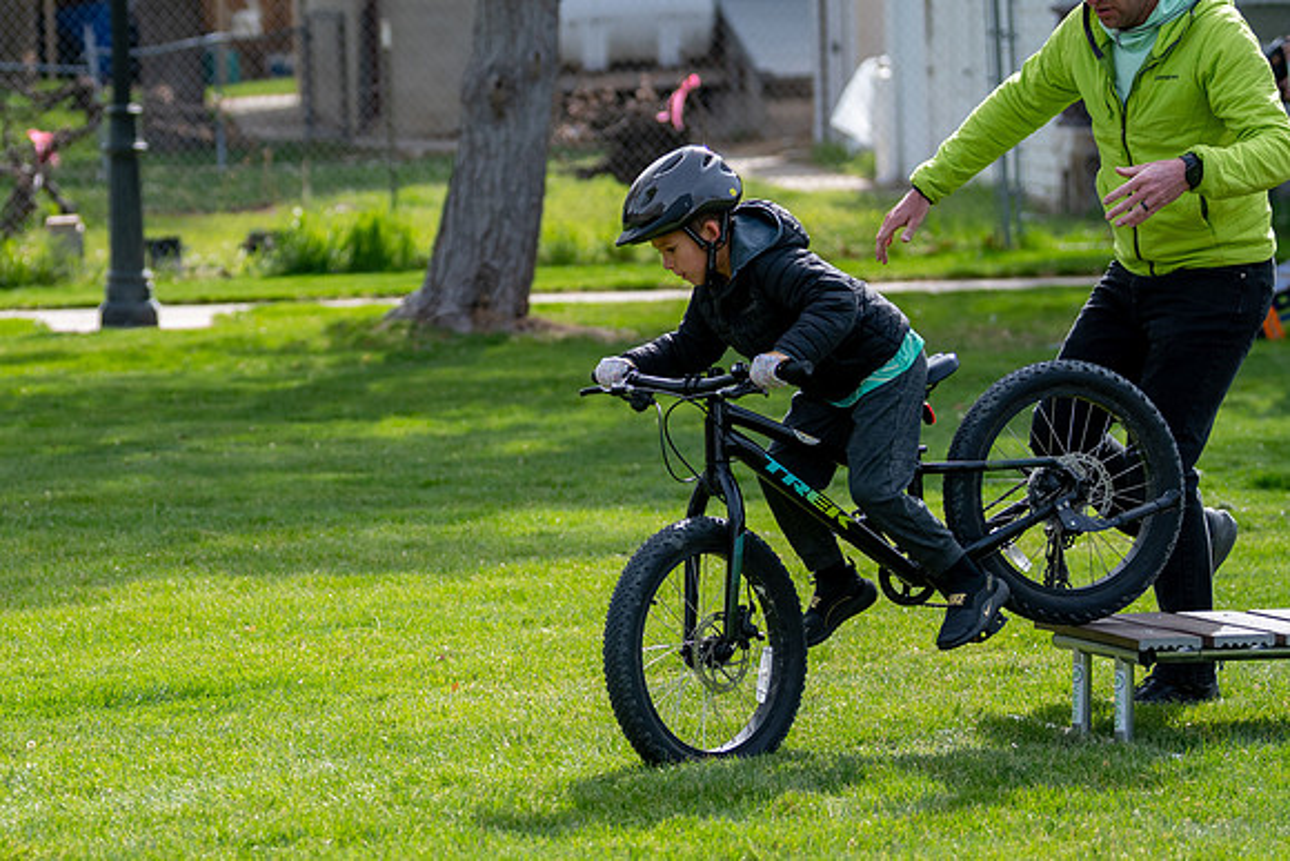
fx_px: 6768
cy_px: 589
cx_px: 407
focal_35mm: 189
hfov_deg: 10.9
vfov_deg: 7.3
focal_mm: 92
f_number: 2.8
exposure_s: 1/2000
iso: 200
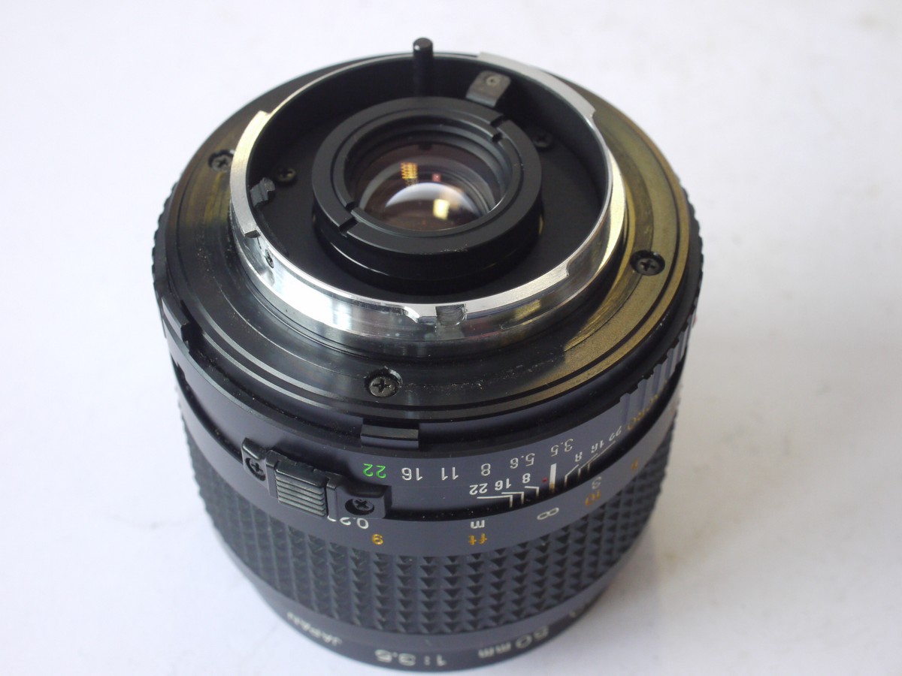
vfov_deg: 24.4
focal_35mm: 60
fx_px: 1563
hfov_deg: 32.2
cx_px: 451
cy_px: 338
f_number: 9
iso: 800
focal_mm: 30
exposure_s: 1/50
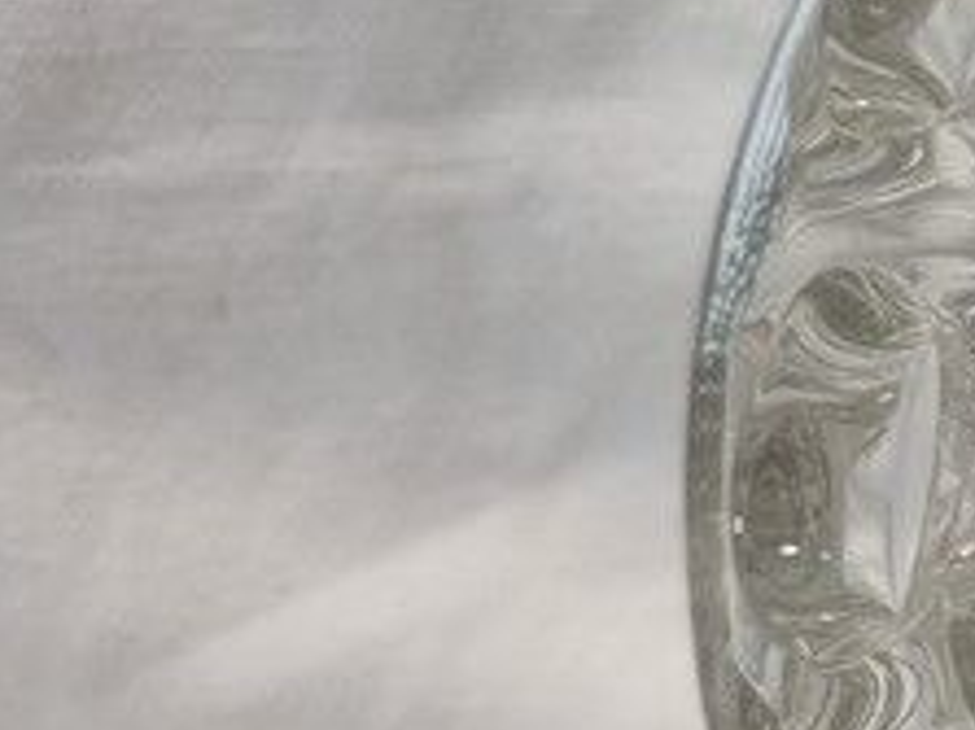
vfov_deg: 13.6
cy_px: 393
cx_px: 1858
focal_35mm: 109
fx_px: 3068
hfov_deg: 15.1
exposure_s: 1/100
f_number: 1.8
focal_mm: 5.4
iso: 80
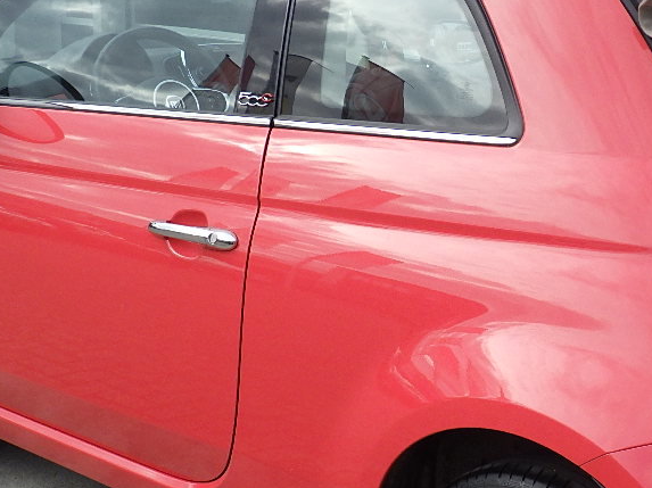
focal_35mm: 76
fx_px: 1431
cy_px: 336
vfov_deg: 19.3
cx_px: 482
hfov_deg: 25.4
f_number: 4.6
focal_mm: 6.1
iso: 125
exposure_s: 1/250
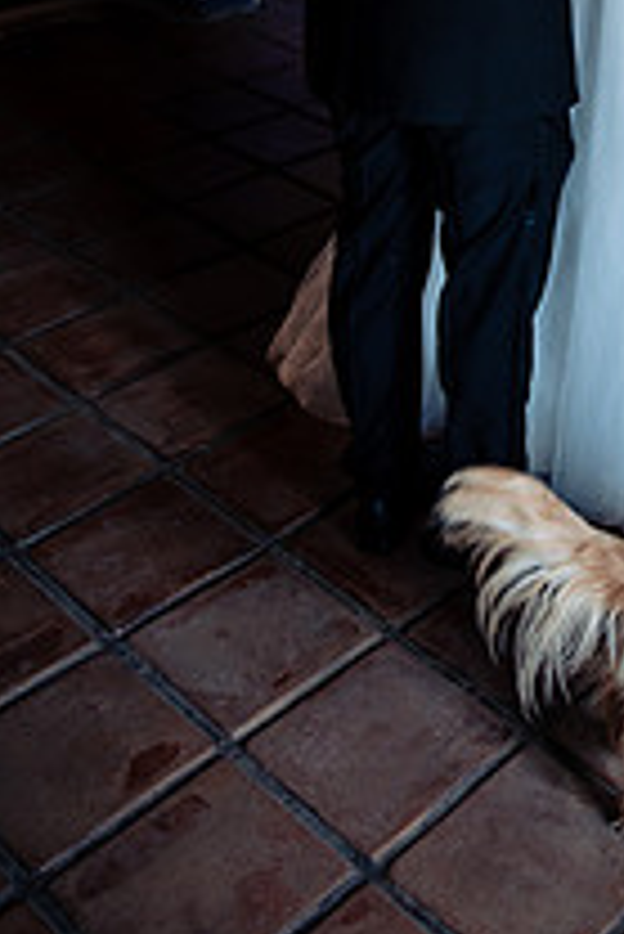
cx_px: 671
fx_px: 1350
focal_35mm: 52
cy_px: 63
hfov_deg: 24.4
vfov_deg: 35.5
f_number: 2.8
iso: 800
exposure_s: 1/200
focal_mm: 24
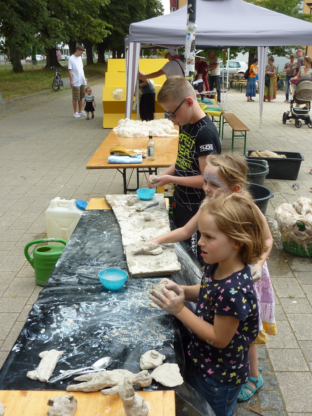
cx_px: 156
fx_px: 433
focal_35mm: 36
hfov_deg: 39.7
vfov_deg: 51.4
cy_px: 208
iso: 80
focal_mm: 5
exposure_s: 1/160
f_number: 4
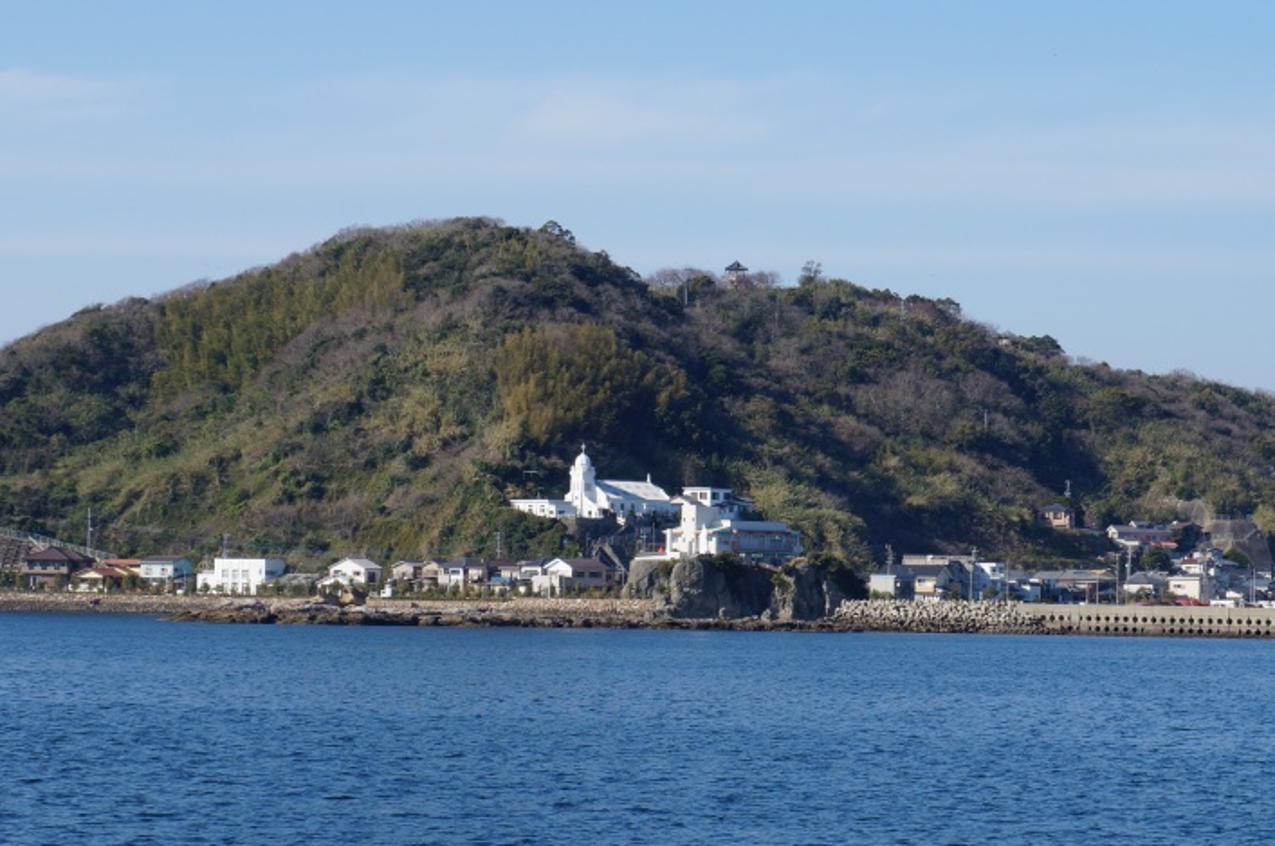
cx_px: 693
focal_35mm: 117
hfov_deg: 17.6
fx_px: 4127
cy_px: 541
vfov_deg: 11.7
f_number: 13
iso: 200
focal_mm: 55
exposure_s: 1/250
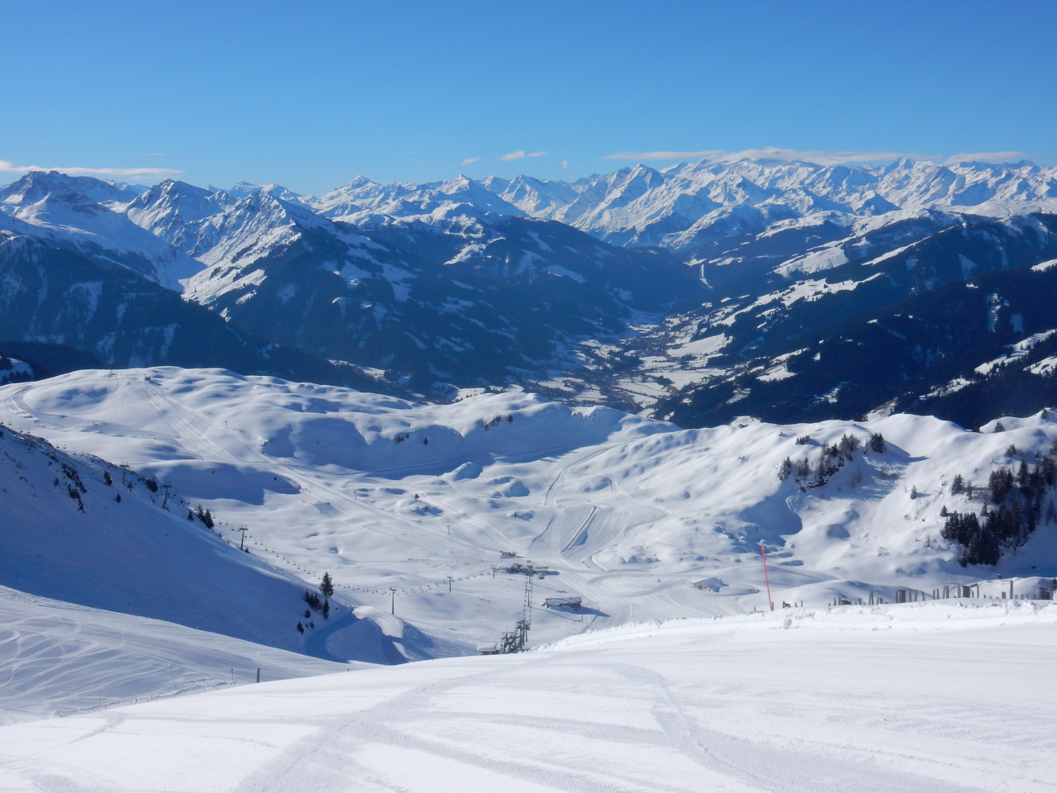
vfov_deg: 28.6
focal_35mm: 51
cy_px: 396
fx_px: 1557
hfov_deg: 37.5
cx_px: 528
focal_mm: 9
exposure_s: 1/2000
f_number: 5
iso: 125
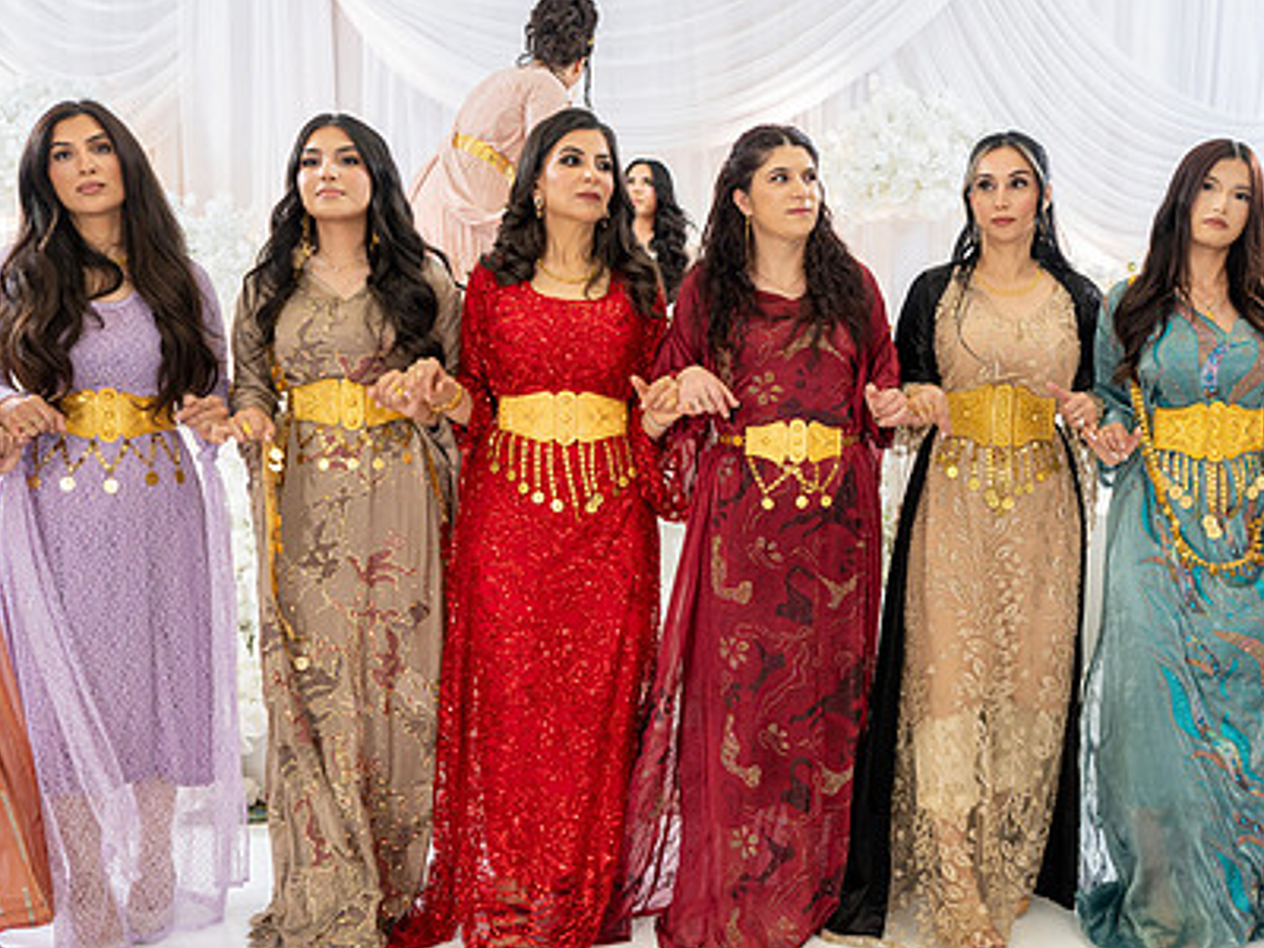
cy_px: 532
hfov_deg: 47.2
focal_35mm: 39
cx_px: 831
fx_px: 1424
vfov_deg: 36.8
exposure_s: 1/160
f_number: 2.8
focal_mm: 28
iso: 800
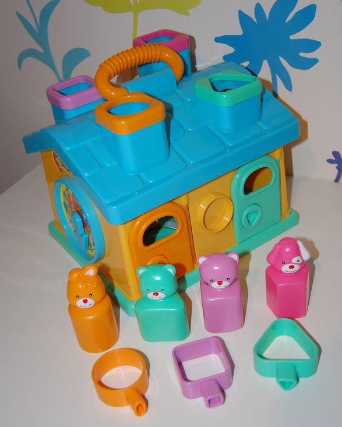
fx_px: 569
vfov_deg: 41.1
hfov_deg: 33.5
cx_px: 172
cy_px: 213
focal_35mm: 45
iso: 400
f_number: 4
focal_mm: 26
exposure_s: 1/60
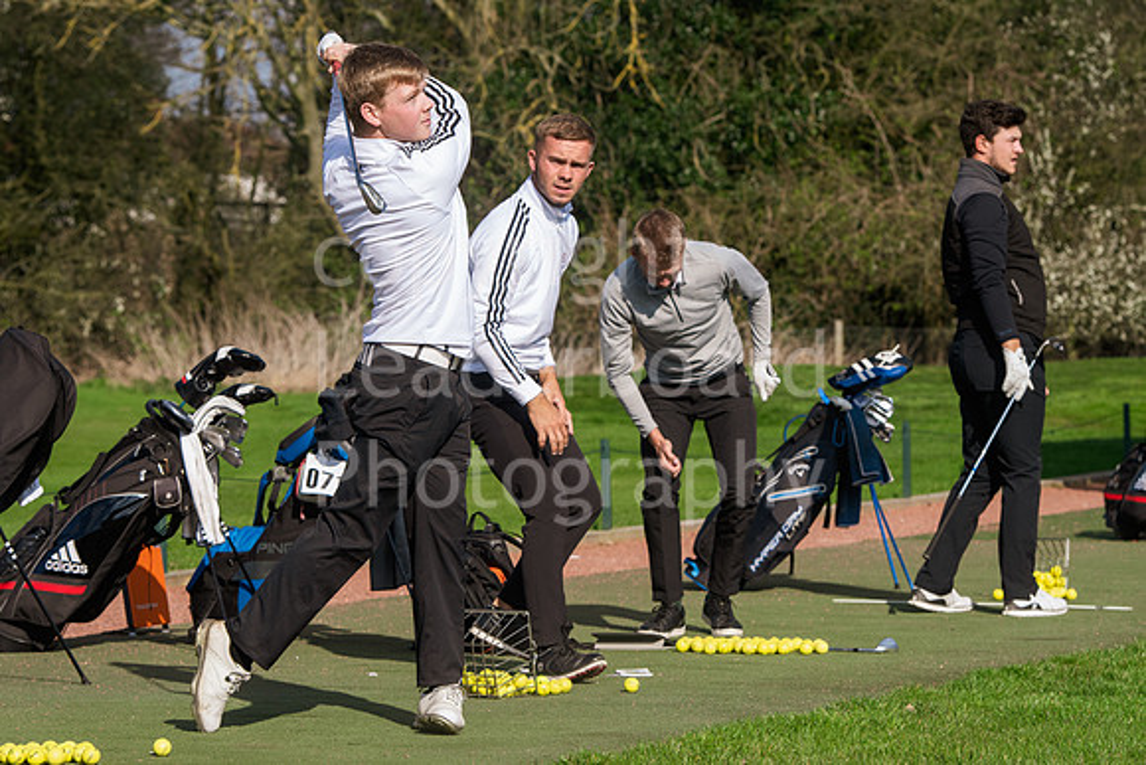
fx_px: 5540
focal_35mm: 174
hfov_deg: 11.8
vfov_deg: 7.9
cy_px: 382
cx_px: 573
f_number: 6.3
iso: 400
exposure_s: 1/1600
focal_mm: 116
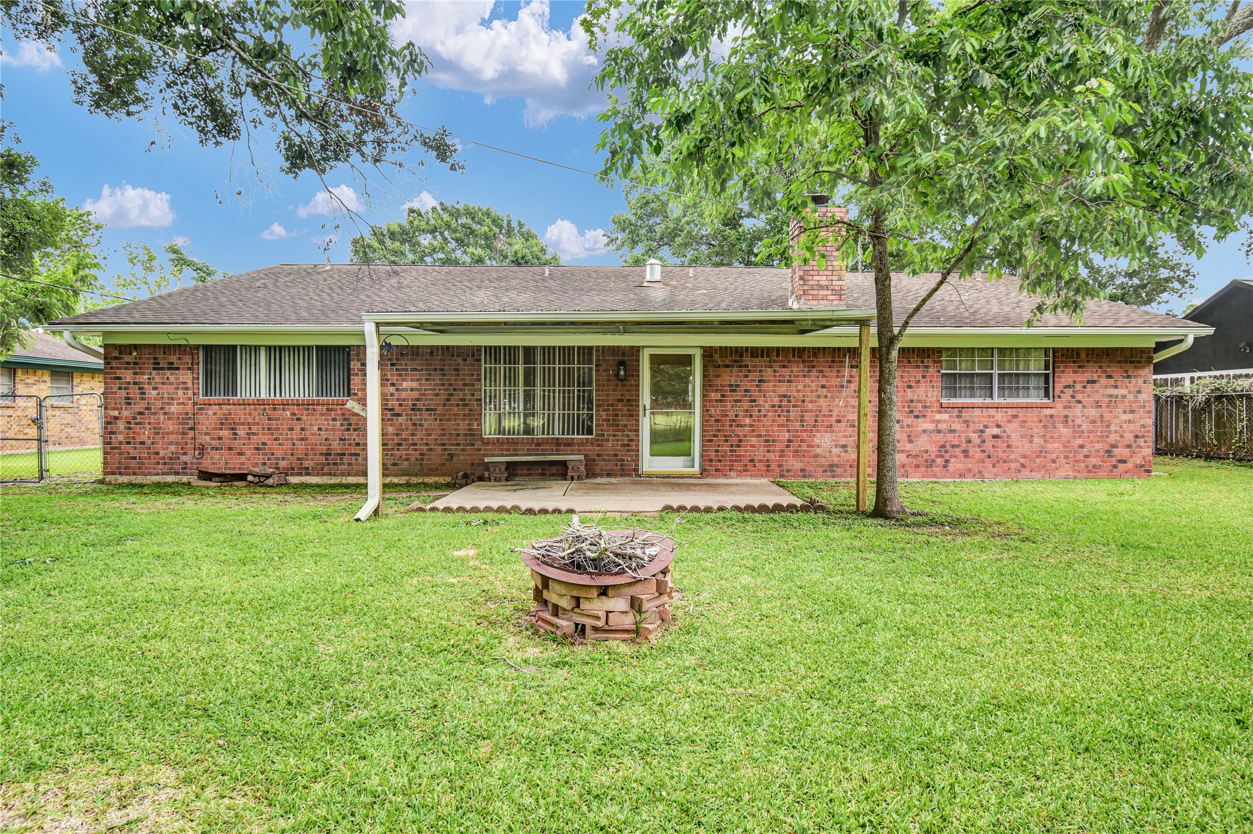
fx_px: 679
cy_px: 417
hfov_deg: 85.4
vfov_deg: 63.2
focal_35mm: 20
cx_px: 626
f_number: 7.1
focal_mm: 13
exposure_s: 1/100
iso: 100
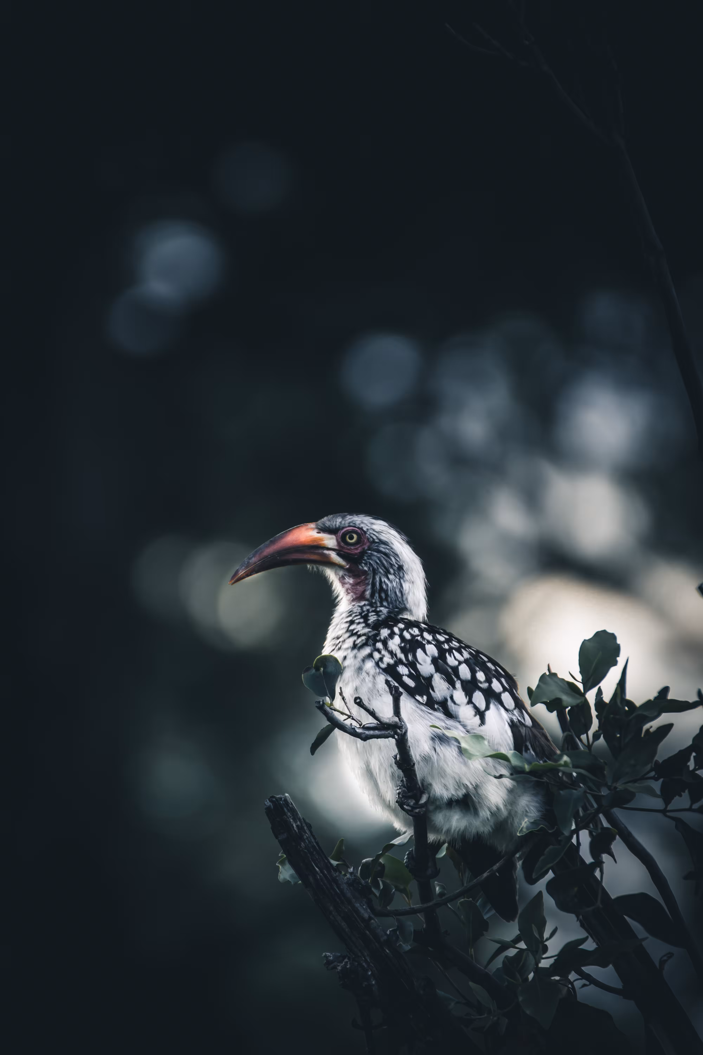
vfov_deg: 4.6
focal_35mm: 450
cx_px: 352
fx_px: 13180
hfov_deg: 3.1
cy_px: 528
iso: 360
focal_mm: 300
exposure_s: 1/200
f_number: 5.6
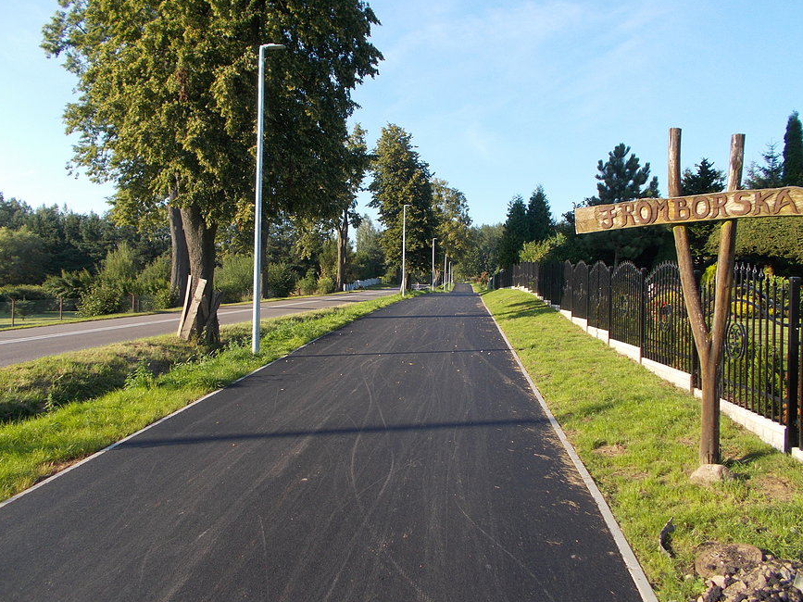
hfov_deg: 65.3
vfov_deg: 51.3
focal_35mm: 27
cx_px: 392
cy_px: 293
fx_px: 626
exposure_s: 1/320
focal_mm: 4.6
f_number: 3.2
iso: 80
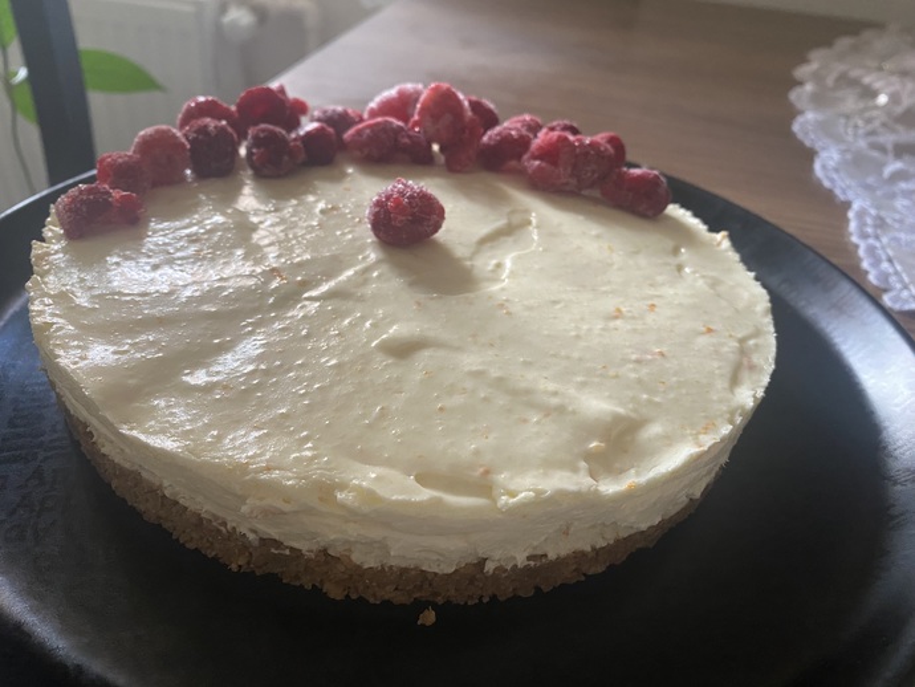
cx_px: 458
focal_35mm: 26
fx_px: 687
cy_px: 344
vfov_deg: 53.1
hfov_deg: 67.3
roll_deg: -4.4
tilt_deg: -36.1
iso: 250
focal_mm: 4.25
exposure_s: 1/50
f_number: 1.8
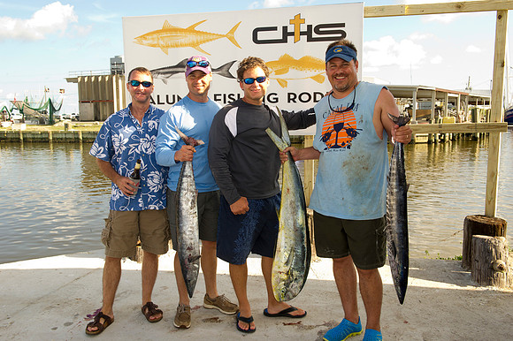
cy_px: 170
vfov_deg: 38.8
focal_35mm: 34
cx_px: 256
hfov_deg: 55.8
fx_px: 484
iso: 400
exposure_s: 1/160
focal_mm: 34
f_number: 9
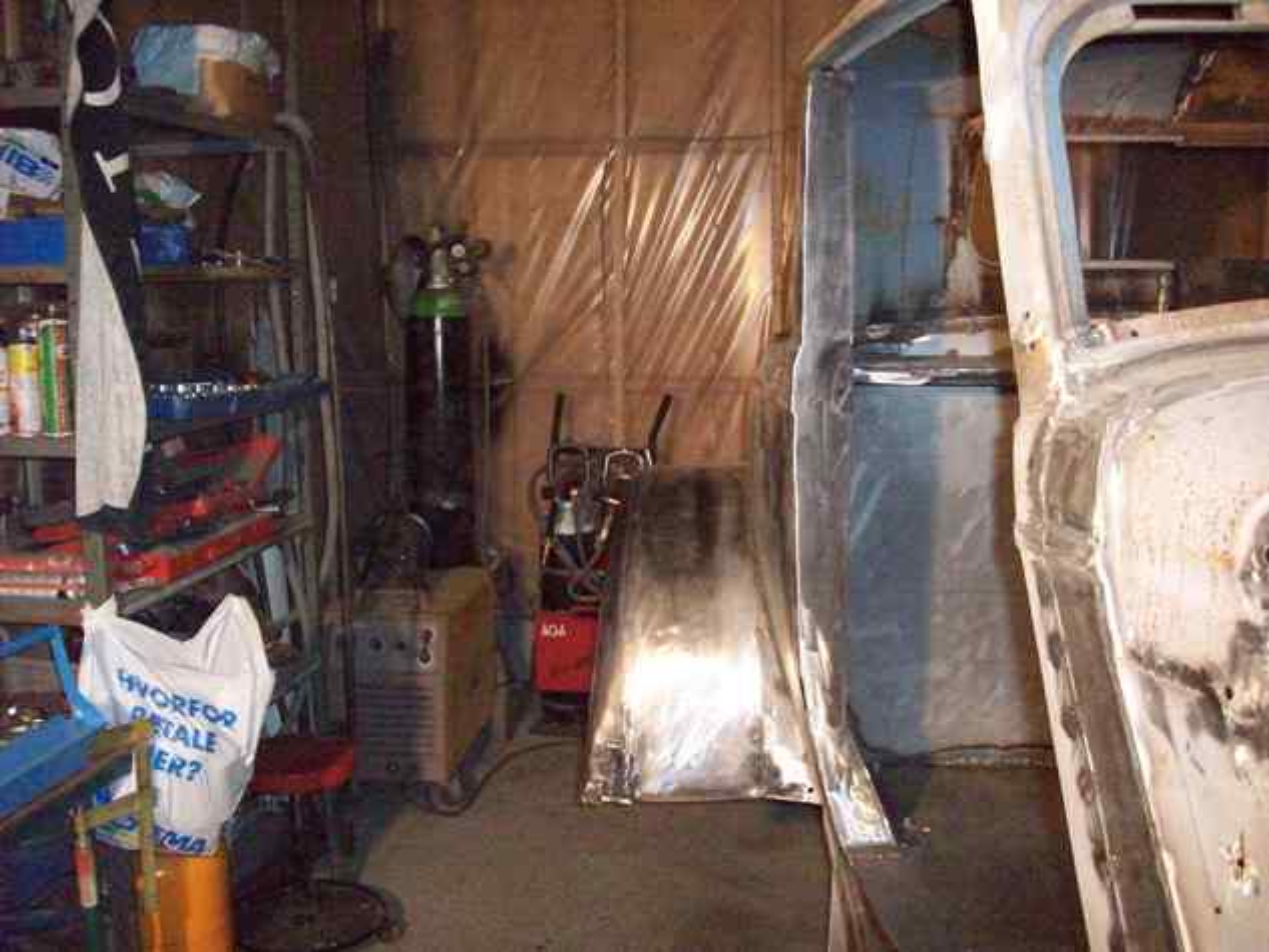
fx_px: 1357
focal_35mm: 37
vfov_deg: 38.7
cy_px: 476
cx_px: 634
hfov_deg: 50.1
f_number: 2.8
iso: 800
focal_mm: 6.2
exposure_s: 1/128
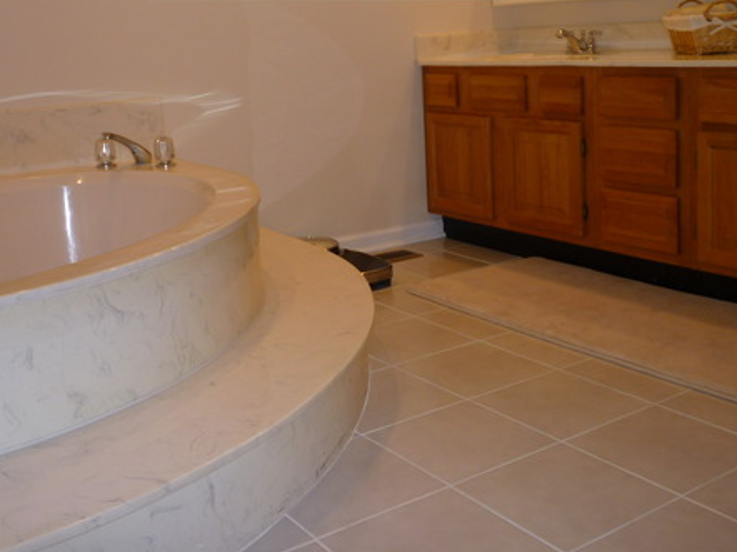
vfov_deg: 34.1
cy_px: 198
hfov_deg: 44.8
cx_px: 368
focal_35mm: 42
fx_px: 894
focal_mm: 5.2
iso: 100
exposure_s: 1/30
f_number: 3.3
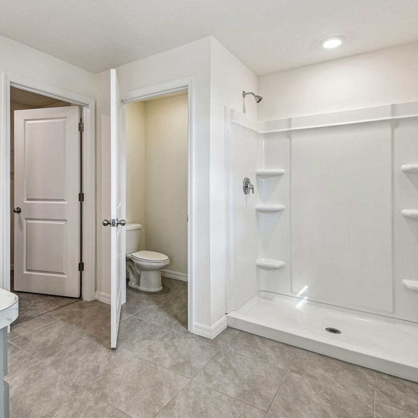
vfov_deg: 74.8
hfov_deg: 73.6
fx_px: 273
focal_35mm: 20
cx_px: 158
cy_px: 200
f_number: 7.1
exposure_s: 1/13
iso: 100
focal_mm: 10
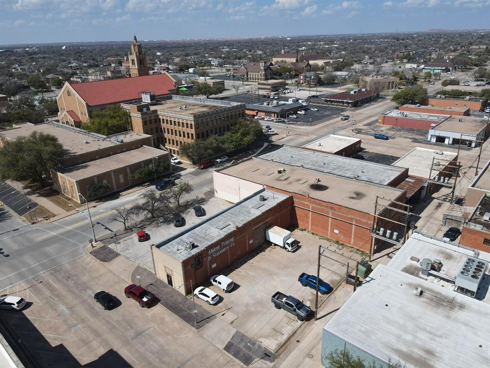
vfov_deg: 56.8
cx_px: 245
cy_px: 184
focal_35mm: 24
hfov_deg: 71.6
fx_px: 340
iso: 100
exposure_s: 1/1000
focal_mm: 4.5
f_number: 2.8
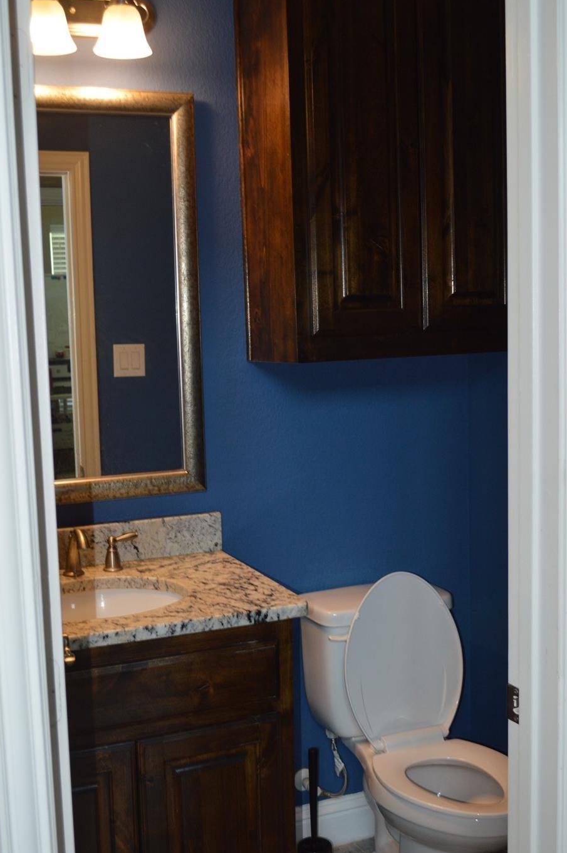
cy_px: 448
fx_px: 1041
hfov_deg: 30.4
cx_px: 255
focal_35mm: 44
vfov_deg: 44.5
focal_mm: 26
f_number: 4.2
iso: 400
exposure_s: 1/60
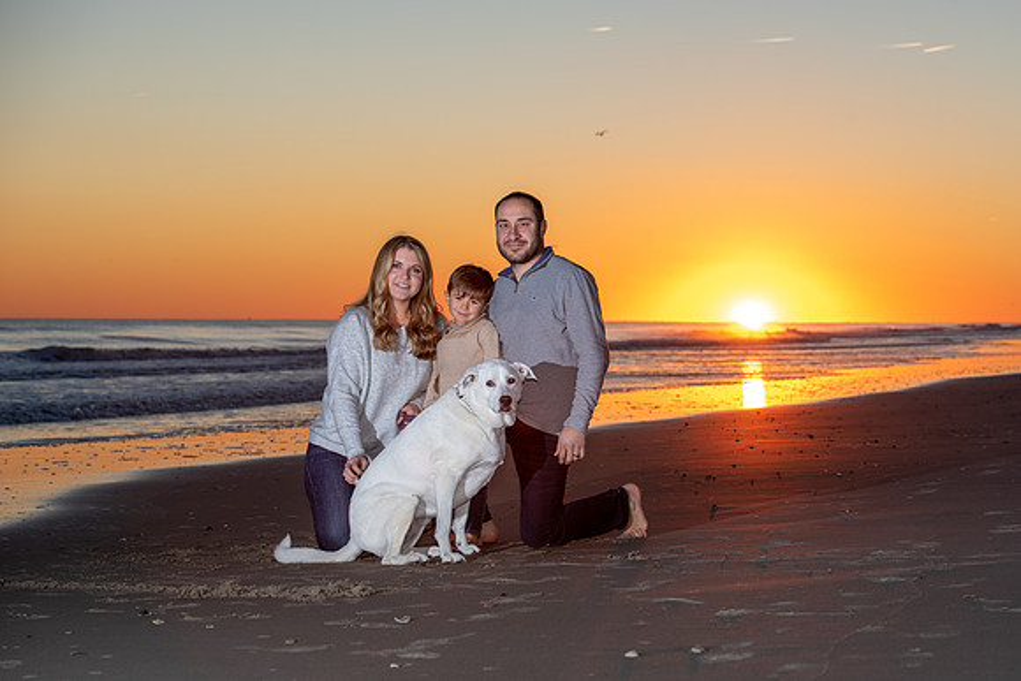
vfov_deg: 17.2
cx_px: 579
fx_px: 2253
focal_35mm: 79
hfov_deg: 25.5
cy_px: 386
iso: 100
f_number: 5.6
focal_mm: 70
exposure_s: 1/160
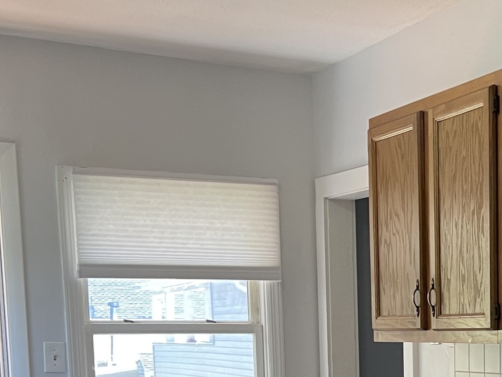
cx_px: 489
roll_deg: +0.3
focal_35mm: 76
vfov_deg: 18.0
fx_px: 1102
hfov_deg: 24.6
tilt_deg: -7.3
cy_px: 499
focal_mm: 5.1
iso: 100
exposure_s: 1/60
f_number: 1.6
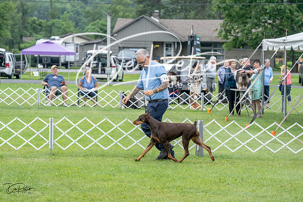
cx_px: 152
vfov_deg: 9.4
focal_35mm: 146
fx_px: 1229
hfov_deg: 14.1
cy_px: 101
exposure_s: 1/400
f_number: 5.6
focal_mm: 146
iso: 400
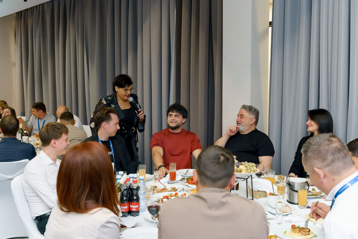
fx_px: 348
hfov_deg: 54.4
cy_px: 120
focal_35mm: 35
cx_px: 179
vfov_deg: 37.9
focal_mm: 35
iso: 3200
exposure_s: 1/125
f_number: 5
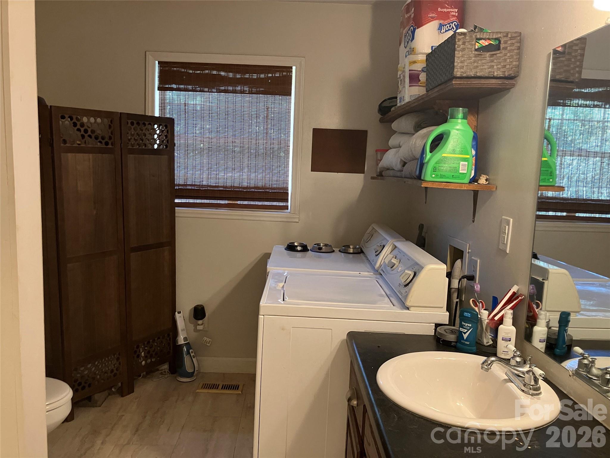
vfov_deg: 49.7
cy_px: 229
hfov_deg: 63.4
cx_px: 305
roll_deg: -2.6
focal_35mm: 28
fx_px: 493
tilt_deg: -7.1
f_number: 1.8
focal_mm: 3.99
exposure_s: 1/40
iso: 250
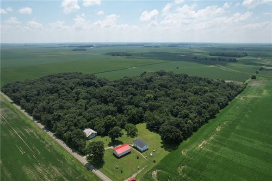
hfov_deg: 78.6
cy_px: 90
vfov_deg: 57.2
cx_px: 136
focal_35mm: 22
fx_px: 166
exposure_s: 1/2000
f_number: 2.8
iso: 100
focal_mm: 8.38
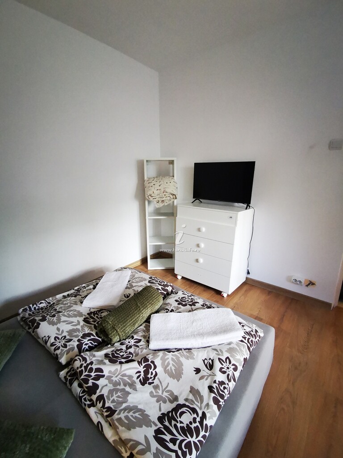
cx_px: 172
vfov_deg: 94.5
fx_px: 211
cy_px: 229
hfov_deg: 78.1
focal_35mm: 16
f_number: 2.2
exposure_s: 1/25
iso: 500
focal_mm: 2.35
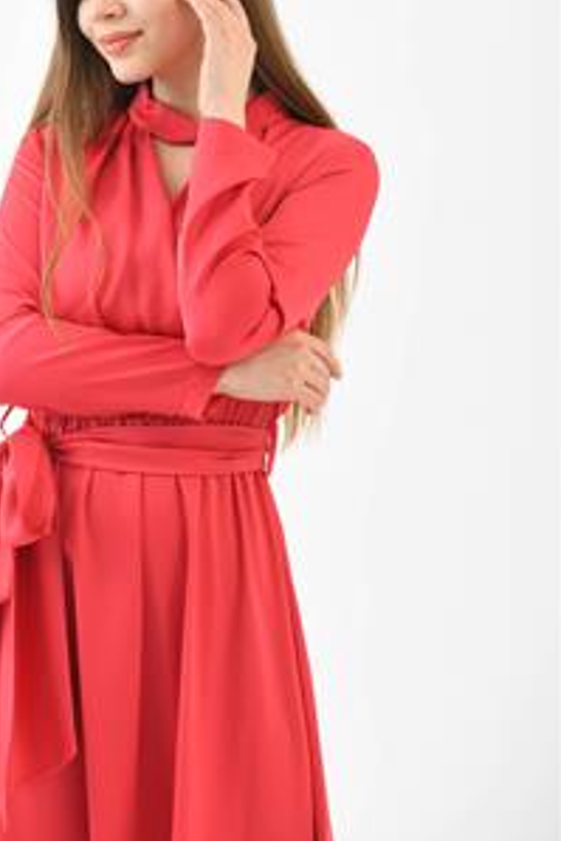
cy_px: 316
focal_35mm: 302
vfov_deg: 6.8
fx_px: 7051
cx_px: 144
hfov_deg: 4.6
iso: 100
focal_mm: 200
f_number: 7.1
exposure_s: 1/160
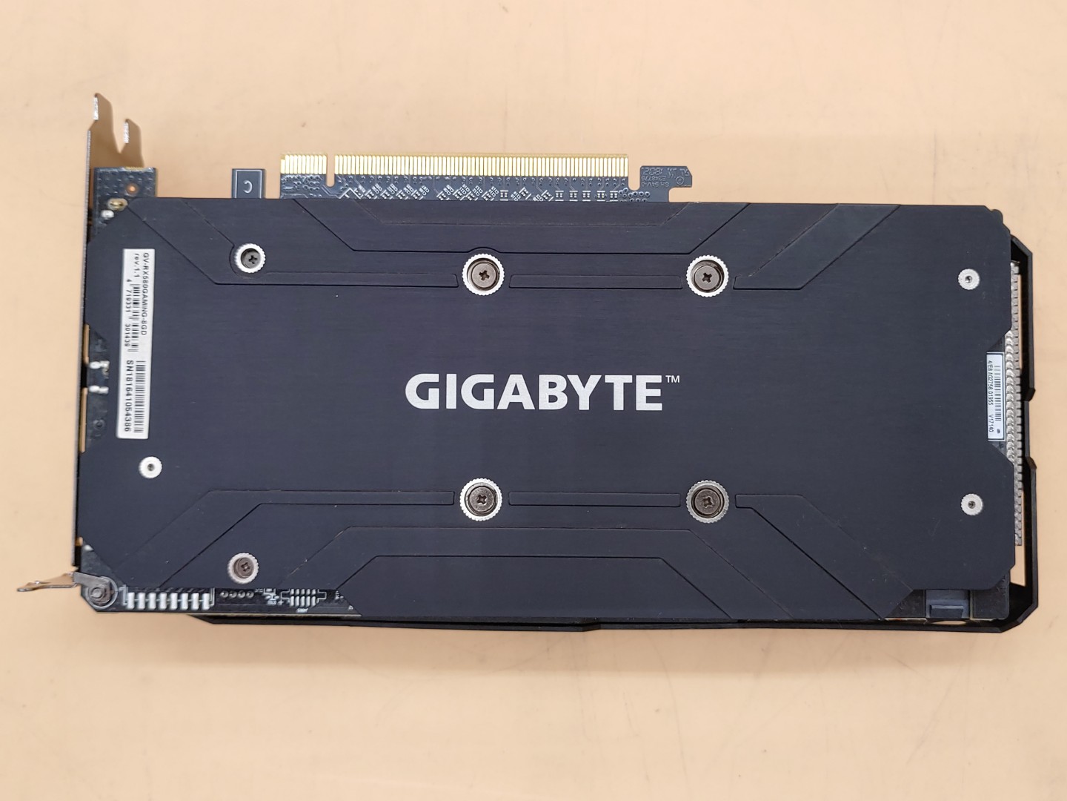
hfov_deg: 55.4
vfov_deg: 42.9
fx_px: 1017
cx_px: 534
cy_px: 400
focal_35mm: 33
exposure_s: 1/71
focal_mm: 4.36
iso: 50
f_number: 1.8
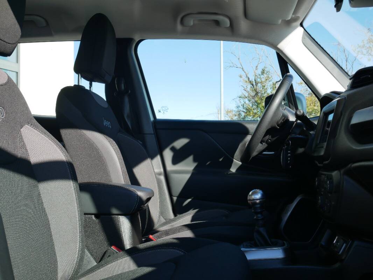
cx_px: 186
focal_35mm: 40
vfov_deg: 36.0
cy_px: 140
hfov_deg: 46.8
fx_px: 431
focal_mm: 20
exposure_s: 1/200
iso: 200
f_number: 7.1
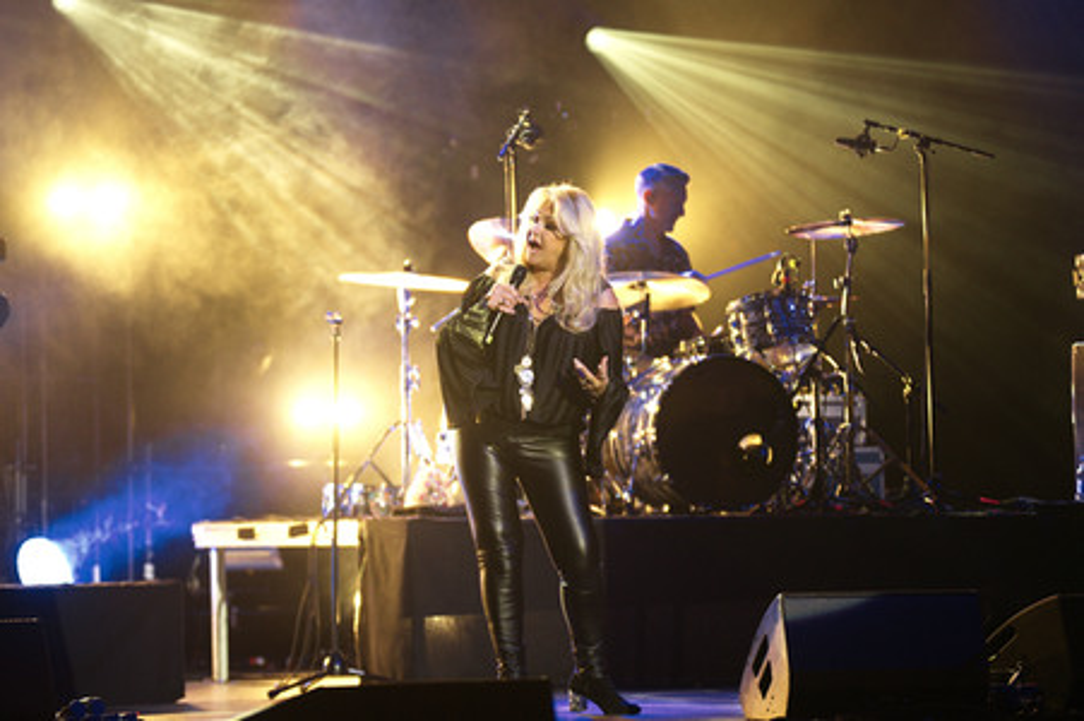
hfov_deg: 14.7
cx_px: 542
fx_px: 4212
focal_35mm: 140
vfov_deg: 9.8
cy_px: 360
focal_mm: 140
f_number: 2.8
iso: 1600
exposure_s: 1/320
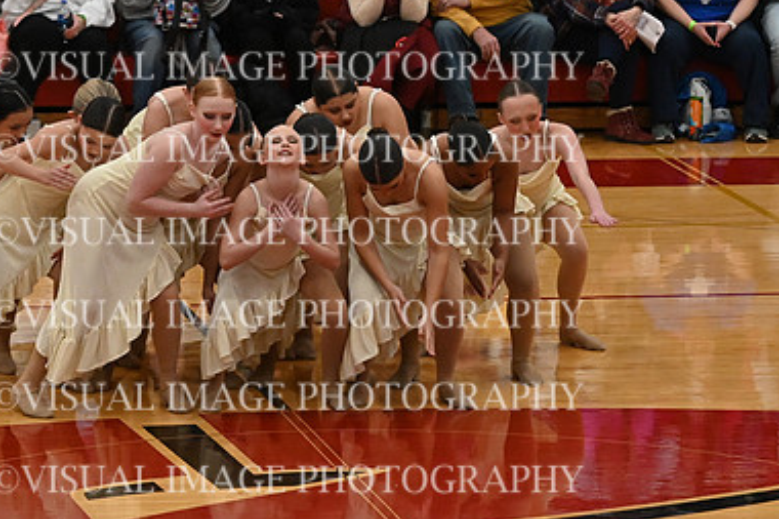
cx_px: 287
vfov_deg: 5.4
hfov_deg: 8.2
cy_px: 190
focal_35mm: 252
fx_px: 5450
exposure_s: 1/400
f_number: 4
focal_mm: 110
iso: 5000
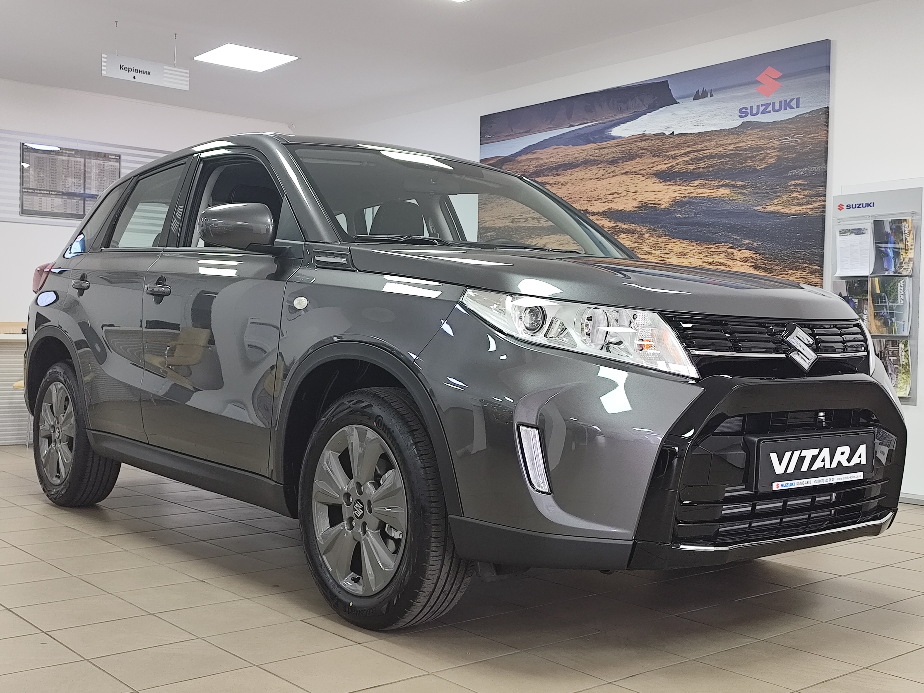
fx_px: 1041
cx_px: 462
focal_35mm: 39
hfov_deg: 47.9
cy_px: 346
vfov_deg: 36.8
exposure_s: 1/50
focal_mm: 6.19
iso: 400
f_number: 1.65
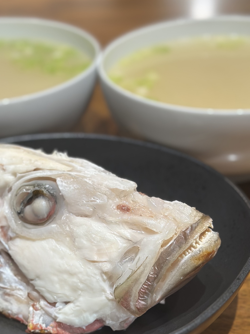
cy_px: 215
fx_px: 655
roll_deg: +4.1
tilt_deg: -33.7
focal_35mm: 68
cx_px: 73
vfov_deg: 28.4
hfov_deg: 21.5
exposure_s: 1/60
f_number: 1.78
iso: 125
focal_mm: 6.86
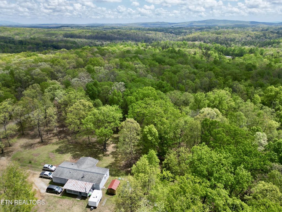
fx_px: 196
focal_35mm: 24
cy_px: 106
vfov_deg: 56.8
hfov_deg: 71.6
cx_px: 141
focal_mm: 6.72
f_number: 1.7
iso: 130
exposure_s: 1/3000
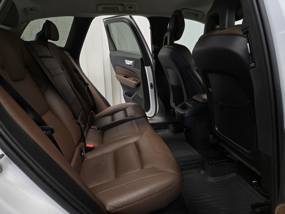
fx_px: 189
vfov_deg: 58.9
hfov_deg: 73.9
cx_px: 142
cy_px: 107
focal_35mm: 23
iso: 250
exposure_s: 1/100
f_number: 1.8
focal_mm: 5.4
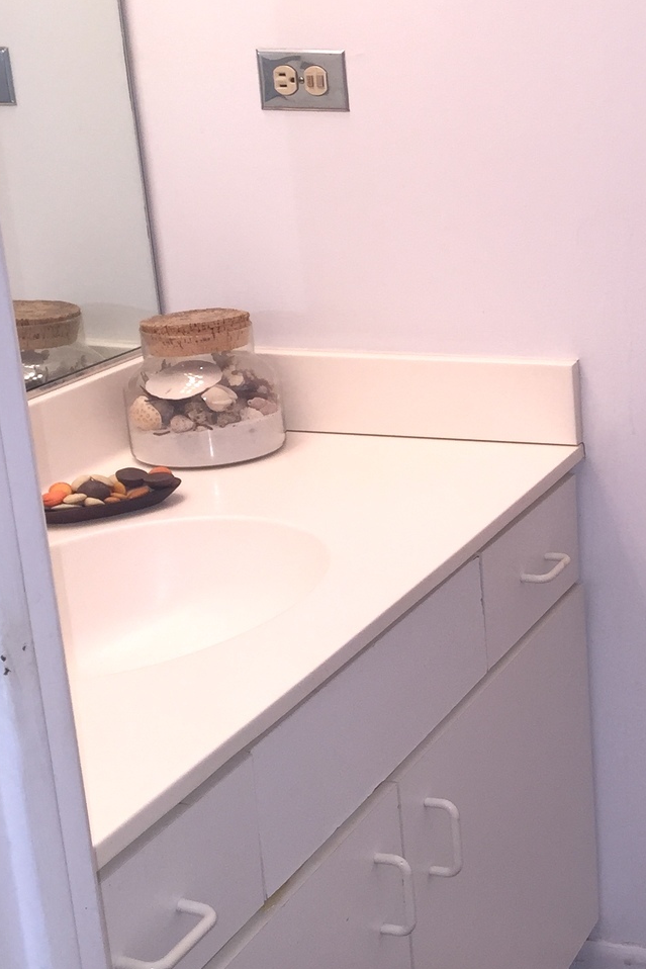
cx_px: 719
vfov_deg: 32.9
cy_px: 492
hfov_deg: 21.1
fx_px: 1641
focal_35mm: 61
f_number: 2.2
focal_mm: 4.15
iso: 40
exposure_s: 1/30
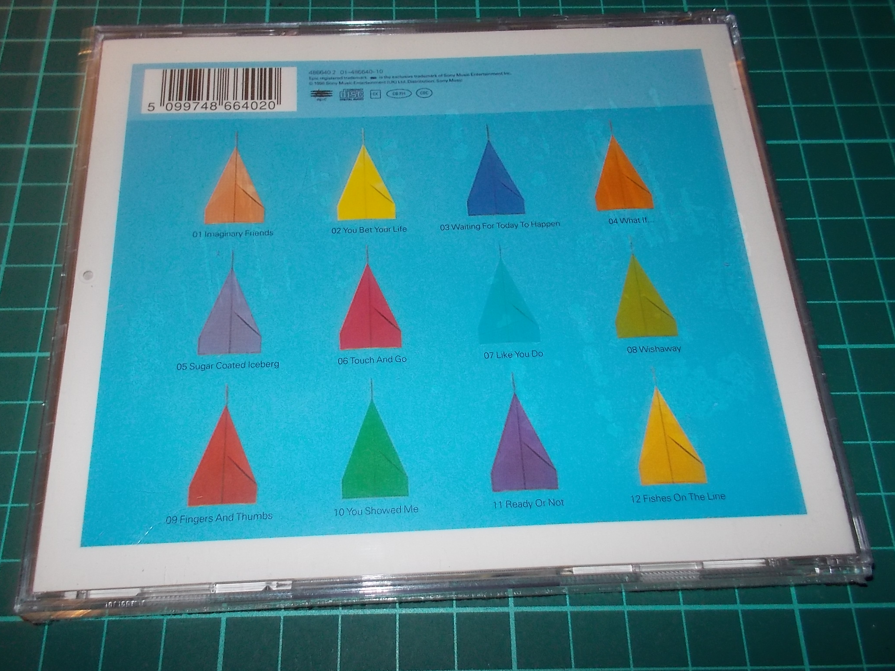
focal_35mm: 32
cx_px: 429
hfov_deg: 56.8
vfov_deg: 44.2
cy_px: 341
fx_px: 827
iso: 200
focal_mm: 4.1
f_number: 3.3
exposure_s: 1/30
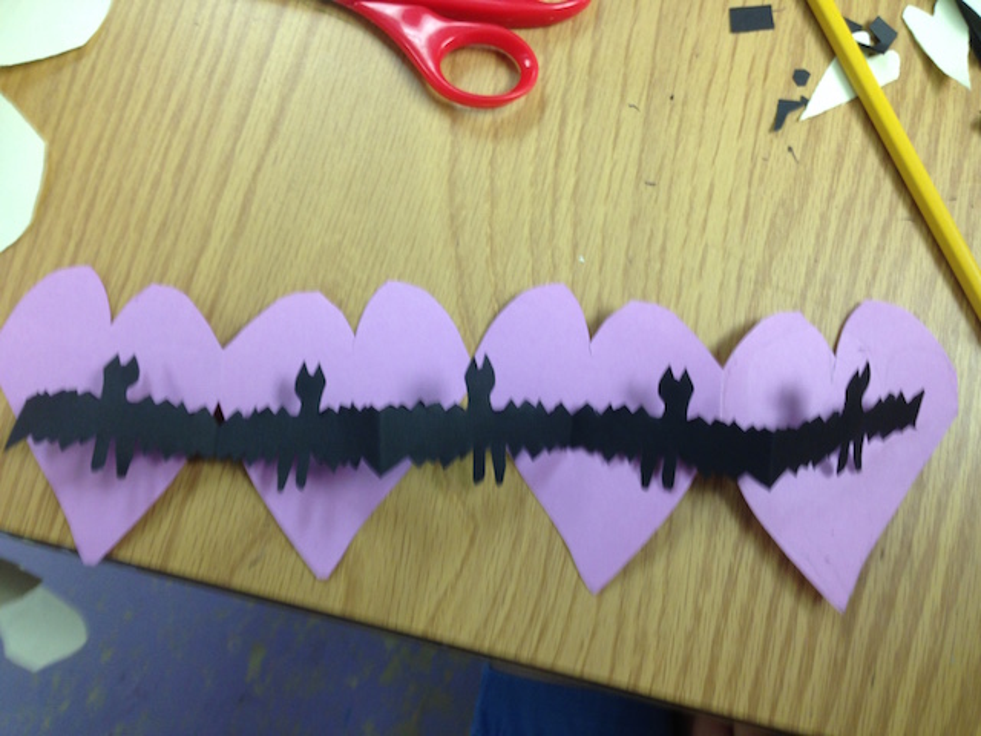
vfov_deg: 42.9
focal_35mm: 33
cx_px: 490
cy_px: 368
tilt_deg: -79.4
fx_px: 935
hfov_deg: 55.4
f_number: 2.4
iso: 64
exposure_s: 1/20
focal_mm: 4.12
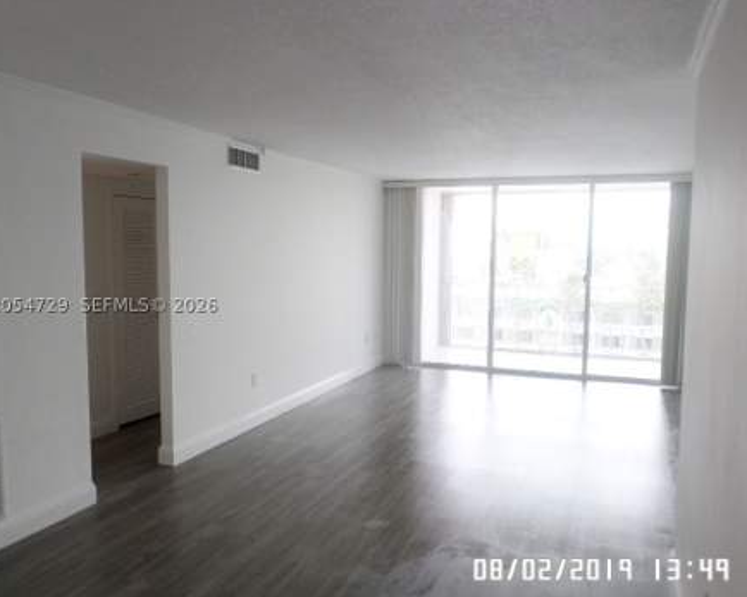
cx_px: 375
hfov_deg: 64.1
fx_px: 597
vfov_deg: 53.2
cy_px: 305
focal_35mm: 27
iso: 80
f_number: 2.5
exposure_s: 1/90
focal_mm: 4.5
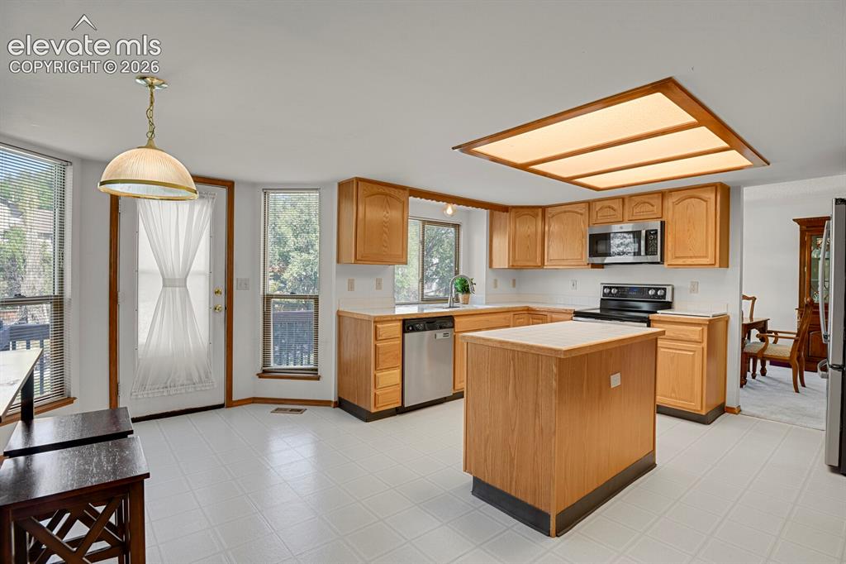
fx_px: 399
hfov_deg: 93.3
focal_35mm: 17
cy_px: 282
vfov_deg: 70.4
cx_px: 423
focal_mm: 17
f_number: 6.3
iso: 250
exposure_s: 1/1.25
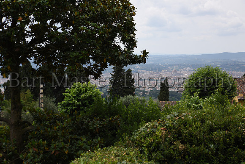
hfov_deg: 32.4
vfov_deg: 21.9
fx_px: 422
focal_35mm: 62
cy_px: 82
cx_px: 122
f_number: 8
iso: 64
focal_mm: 62
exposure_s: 1/200
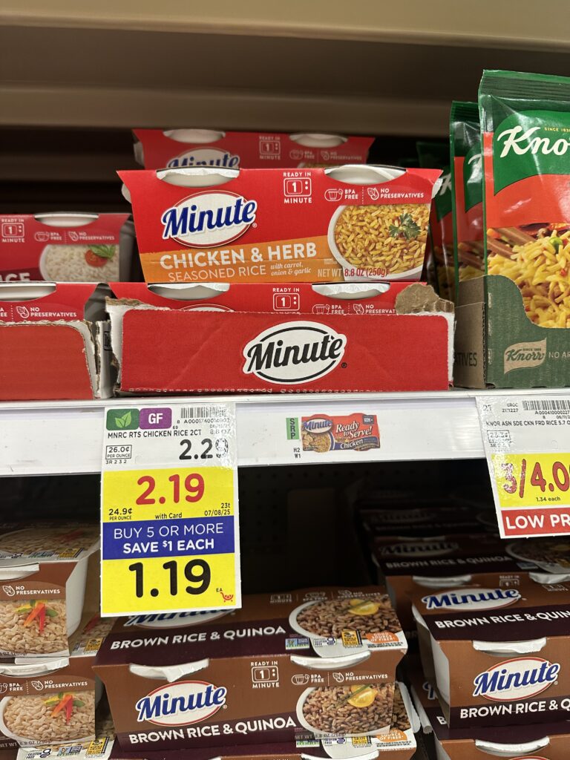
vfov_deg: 71.6
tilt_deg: -4.2
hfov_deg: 56.8
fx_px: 527
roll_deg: +1.2
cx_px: 285
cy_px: 380
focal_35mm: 24
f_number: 1.78
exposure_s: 1/63
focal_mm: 6.86
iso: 160
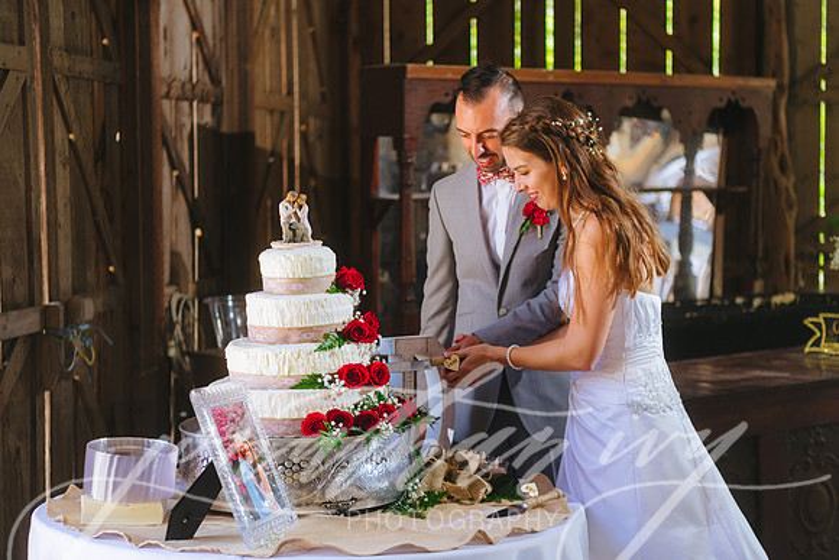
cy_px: 280
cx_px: 420
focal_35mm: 70
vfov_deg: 19.5
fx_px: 1632
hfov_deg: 28.8
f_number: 2.8
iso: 250
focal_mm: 70
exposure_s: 1/160
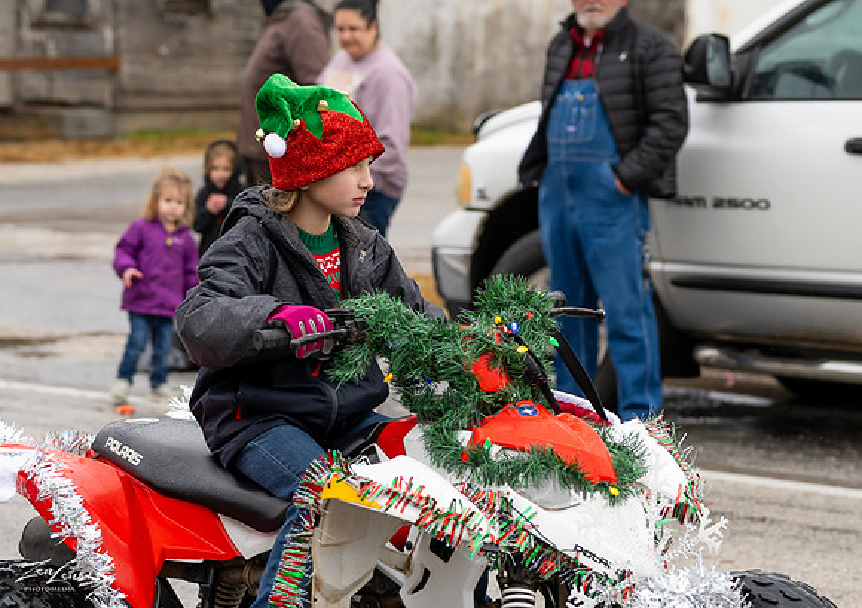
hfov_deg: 16.7
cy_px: 309
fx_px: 2933
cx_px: 429
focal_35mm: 120
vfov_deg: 11.8
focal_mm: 61
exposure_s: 1/640
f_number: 2.8
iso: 320
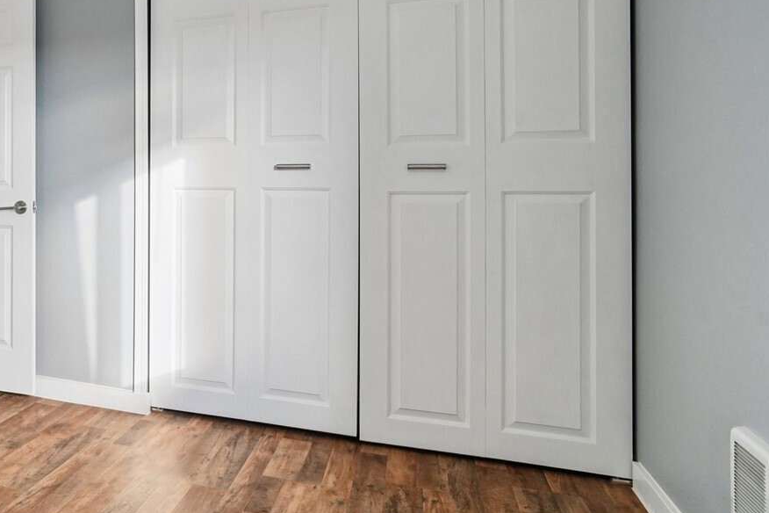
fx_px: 662
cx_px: 49
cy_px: 190
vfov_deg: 42.0
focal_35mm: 31
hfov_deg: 51.6
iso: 1600
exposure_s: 1/60
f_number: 8
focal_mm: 16
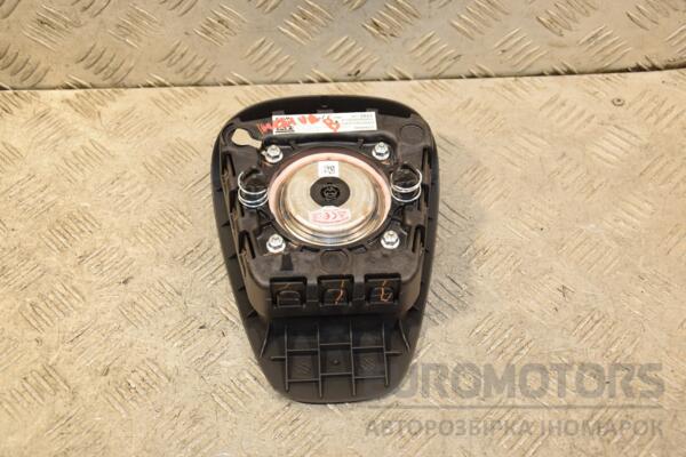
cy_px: 228
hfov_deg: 38.9
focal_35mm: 51
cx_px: 343
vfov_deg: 26.5
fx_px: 972
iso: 800
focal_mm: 34
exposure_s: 1/125
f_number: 5
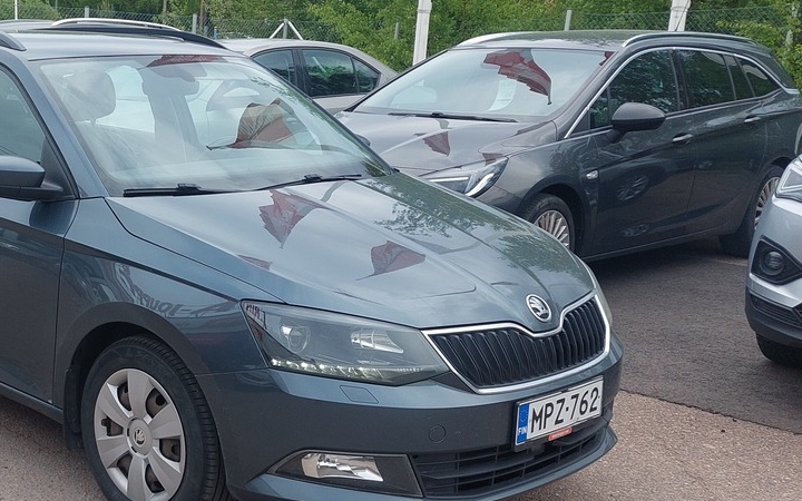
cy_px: 326
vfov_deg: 24.3
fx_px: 1158
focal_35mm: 53
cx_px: 100
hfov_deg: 36.2
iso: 40
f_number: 1.8
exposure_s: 1/594
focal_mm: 5.23
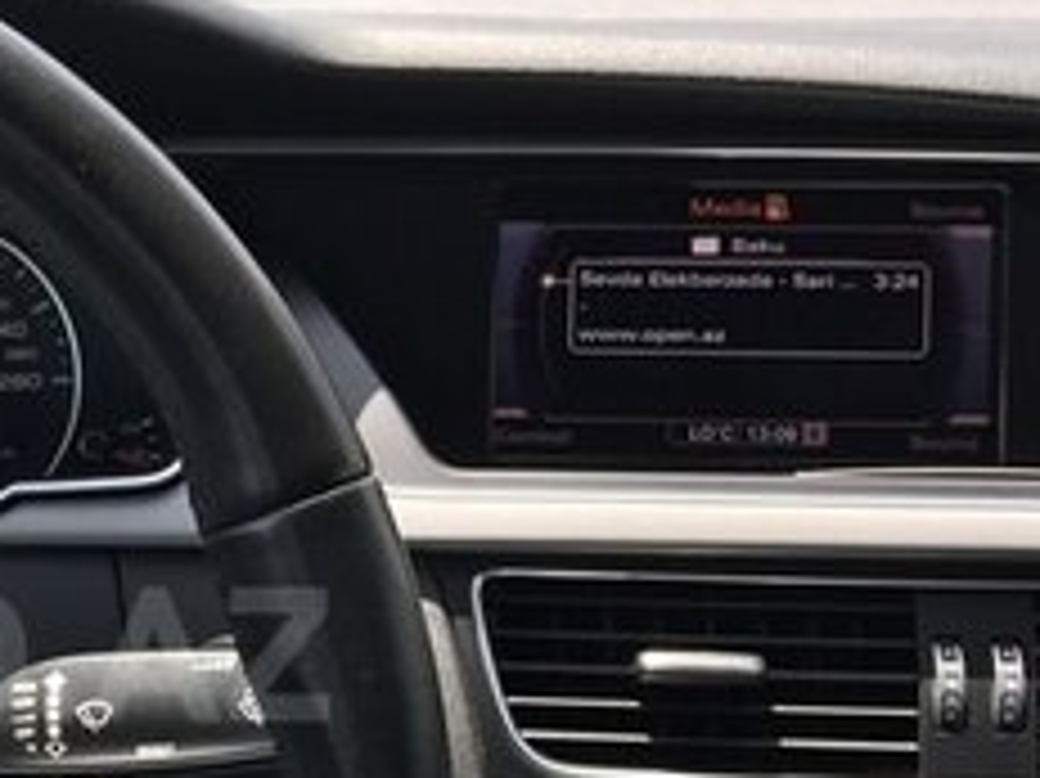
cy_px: 654
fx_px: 2402
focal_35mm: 80
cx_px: -131
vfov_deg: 18.2
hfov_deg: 22.9
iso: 20
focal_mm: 3.99
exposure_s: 1/231
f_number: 1.8
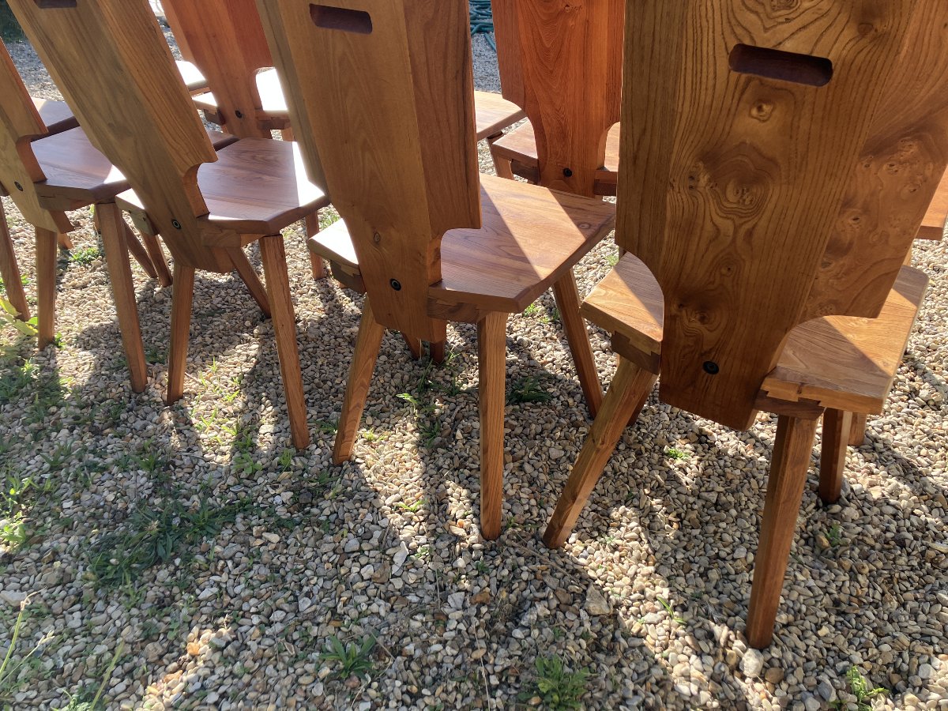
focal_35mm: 28
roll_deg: +0.6
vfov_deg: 49.7
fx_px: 767
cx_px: 474
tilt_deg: -29.5
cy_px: 356
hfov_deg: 63.4
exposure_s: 1/363
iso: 32
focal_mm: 3.99
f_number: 1.8
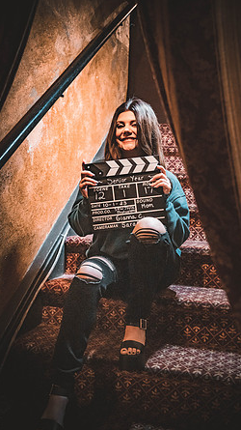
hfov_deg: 32.7
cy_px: 215
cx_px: 141
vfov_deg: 55.3
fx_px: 409
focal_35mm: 36
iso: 1600
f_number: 2.8
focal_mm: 34
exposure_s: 1/125
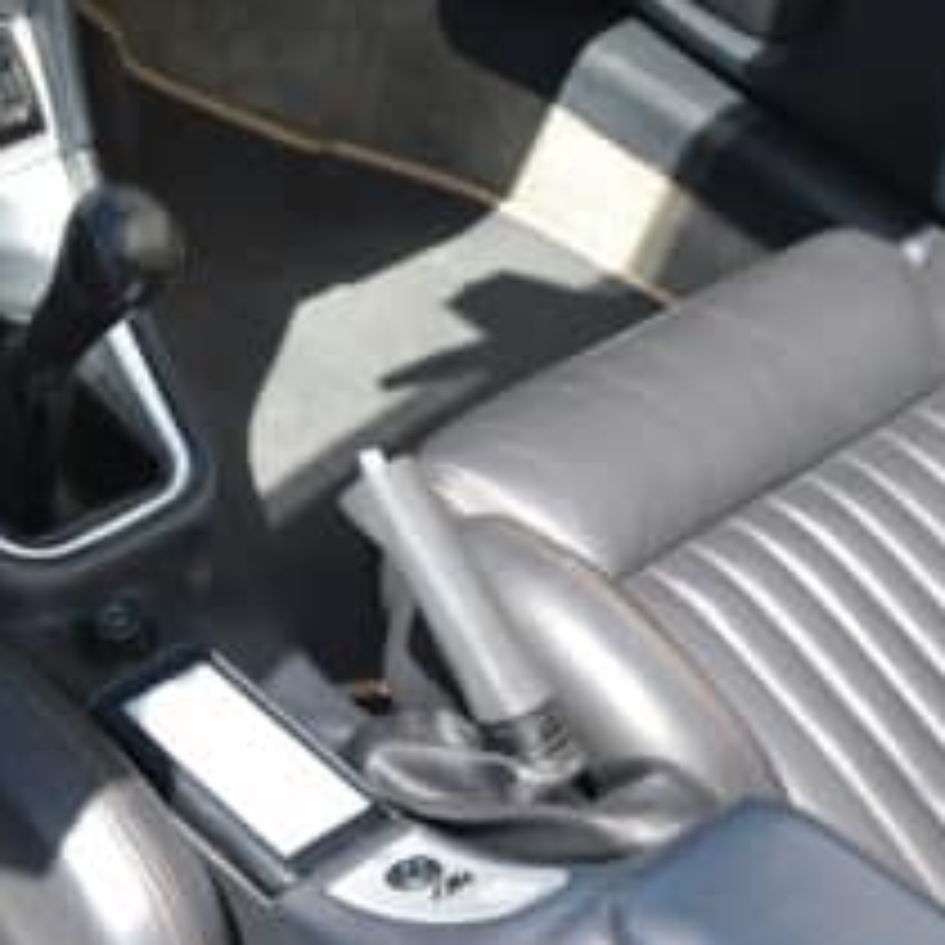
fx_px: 2594
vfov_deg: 20.4
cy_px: 212
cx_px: -76
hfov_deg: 19.8
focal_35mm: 84
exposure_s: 1/125
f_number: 5.6
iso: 110
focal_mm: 18
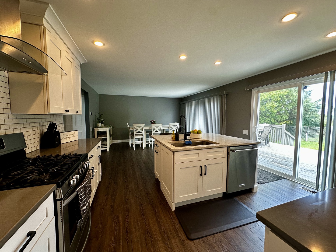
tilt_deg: -4.3
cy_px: 126
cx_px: 168
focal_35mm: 14
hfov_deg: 102.1
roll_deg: -0.1
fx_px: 136
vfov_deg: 85.7
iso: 125
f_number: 2.2
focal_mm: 2.22
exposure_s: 1/120
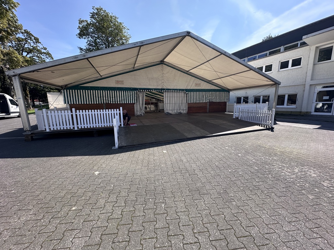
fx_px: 135
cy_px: 125
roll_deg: -0.4
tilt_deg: -7.5
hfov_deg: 102.1
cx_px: 167
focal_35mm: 14
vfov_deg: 85.7
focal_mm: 2.22
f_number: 2.2
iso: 40
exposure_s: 1/711
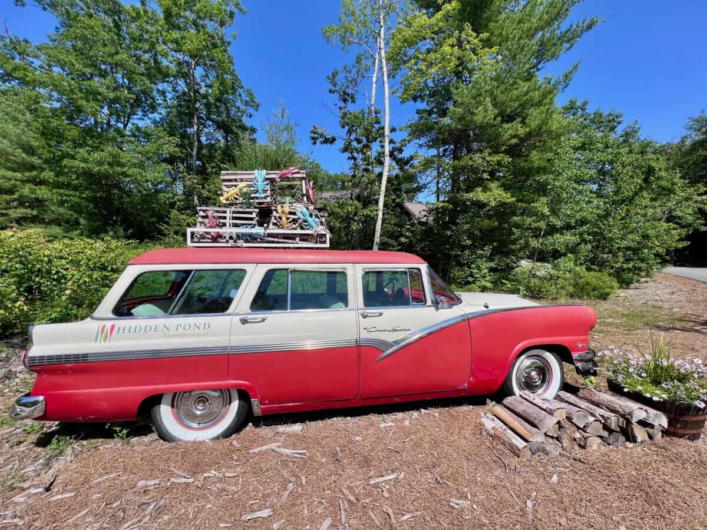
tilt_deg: -1.7
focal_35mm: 13
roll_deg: -0.7
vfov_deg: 89.9
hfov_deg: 106.2
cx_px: 354
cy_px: 265
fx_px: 266
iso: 32
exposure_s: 1/2481
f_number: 1.8
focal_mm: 1.57
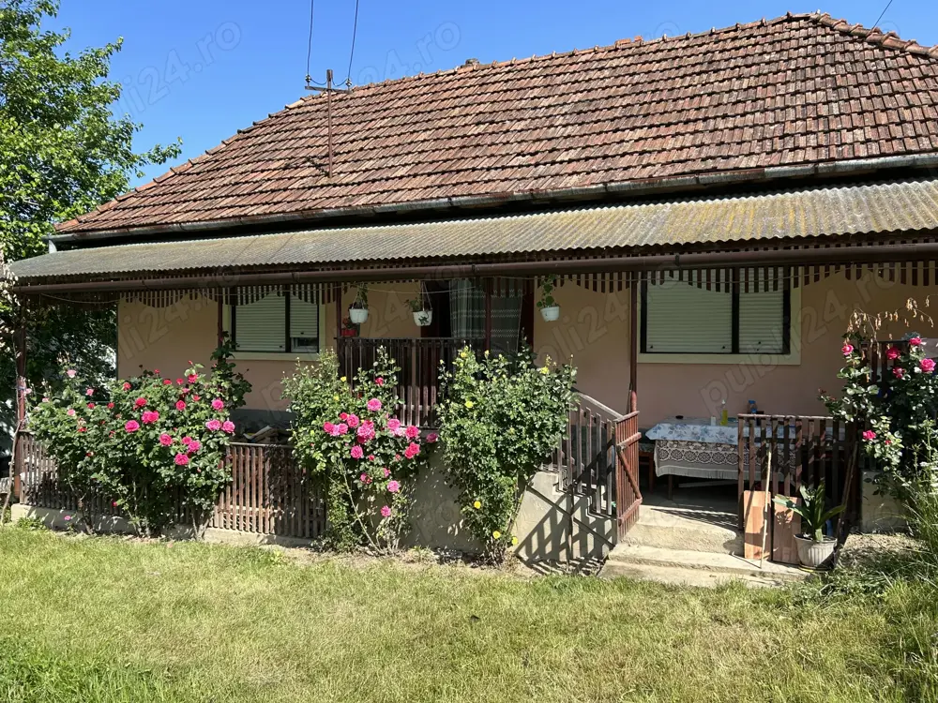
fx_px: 705
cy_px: 352
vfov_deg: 53.1
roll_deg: -0.6
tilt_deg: -0.2
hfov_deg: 67.3
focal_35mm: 26
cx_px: 469
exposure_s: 1/1972
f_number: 1.5
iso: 50
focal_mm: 5.7
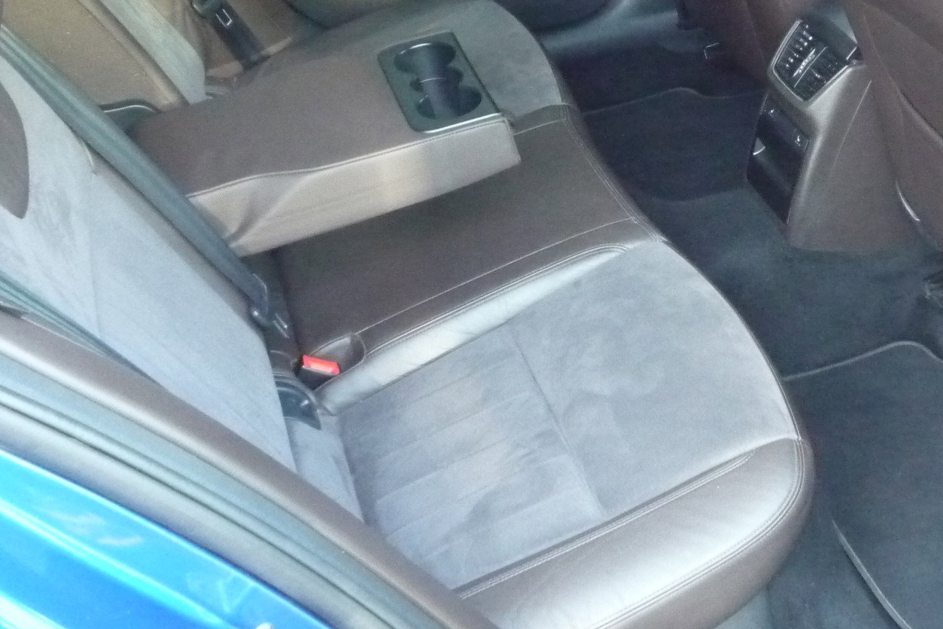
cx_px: 681
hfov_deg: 38.1
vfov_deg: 26.2
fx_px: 1336
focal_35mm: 51
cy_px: 160
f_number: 3.3
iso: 800
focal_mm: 5.2
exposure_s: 1/40
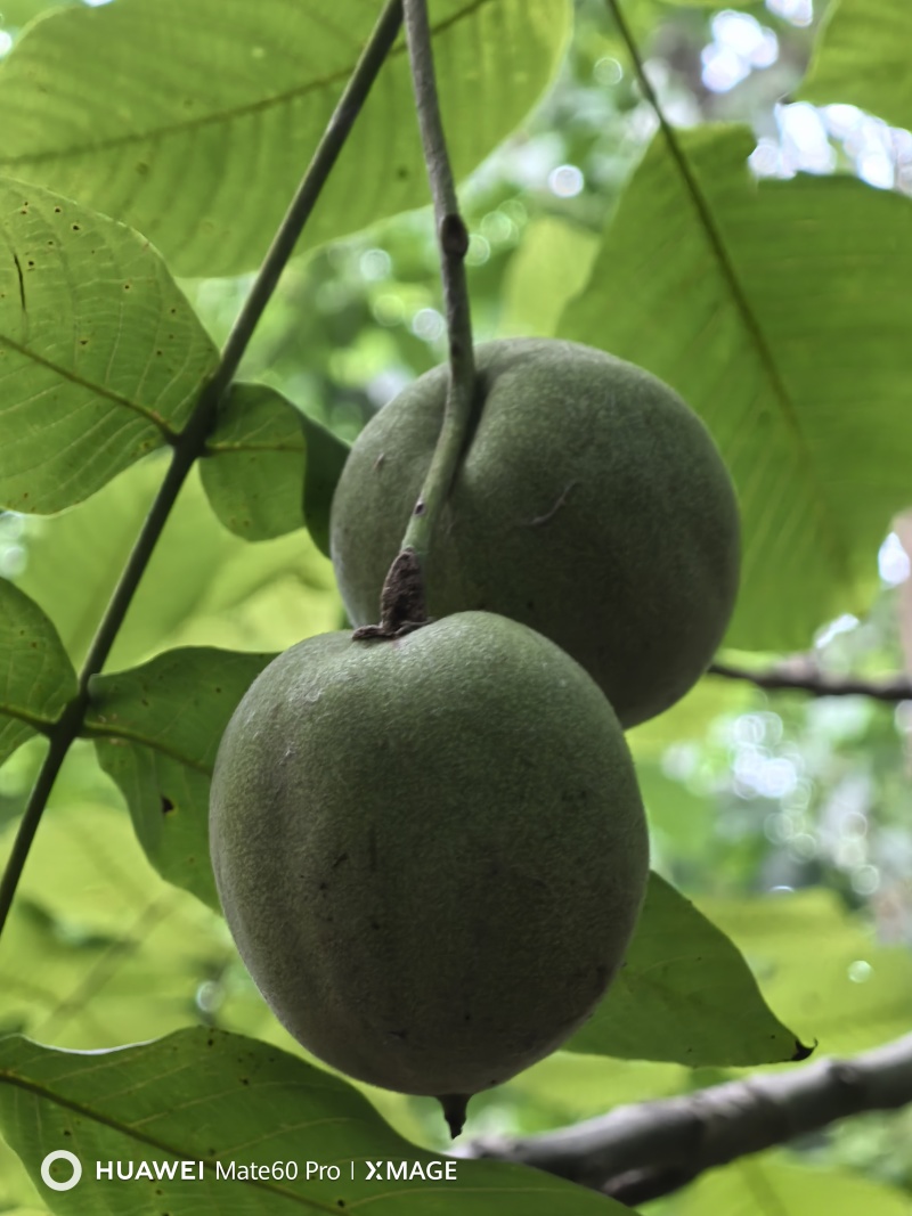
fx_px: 3338
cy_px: 608
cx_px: 456
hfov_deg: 15.6
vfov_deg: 20.7
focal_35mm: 95
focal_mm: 14.6
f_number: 3
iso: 1250
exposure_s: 1/50
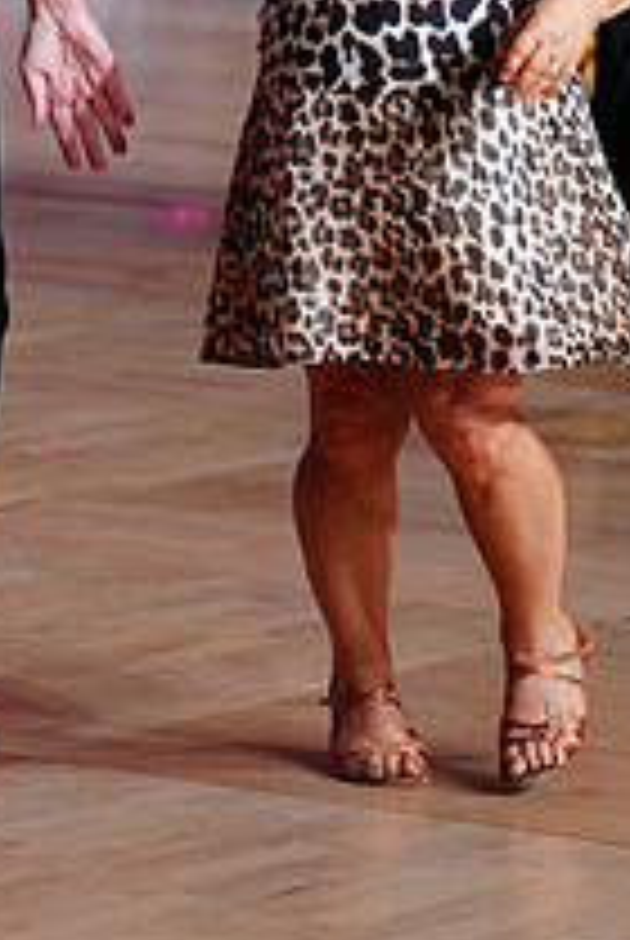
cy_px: -319
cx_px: 263
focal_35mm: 252
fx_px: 6593
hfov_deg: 5.5
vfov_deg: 8.0
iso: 2500
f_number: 2.8
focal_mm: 91
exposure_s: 1/400
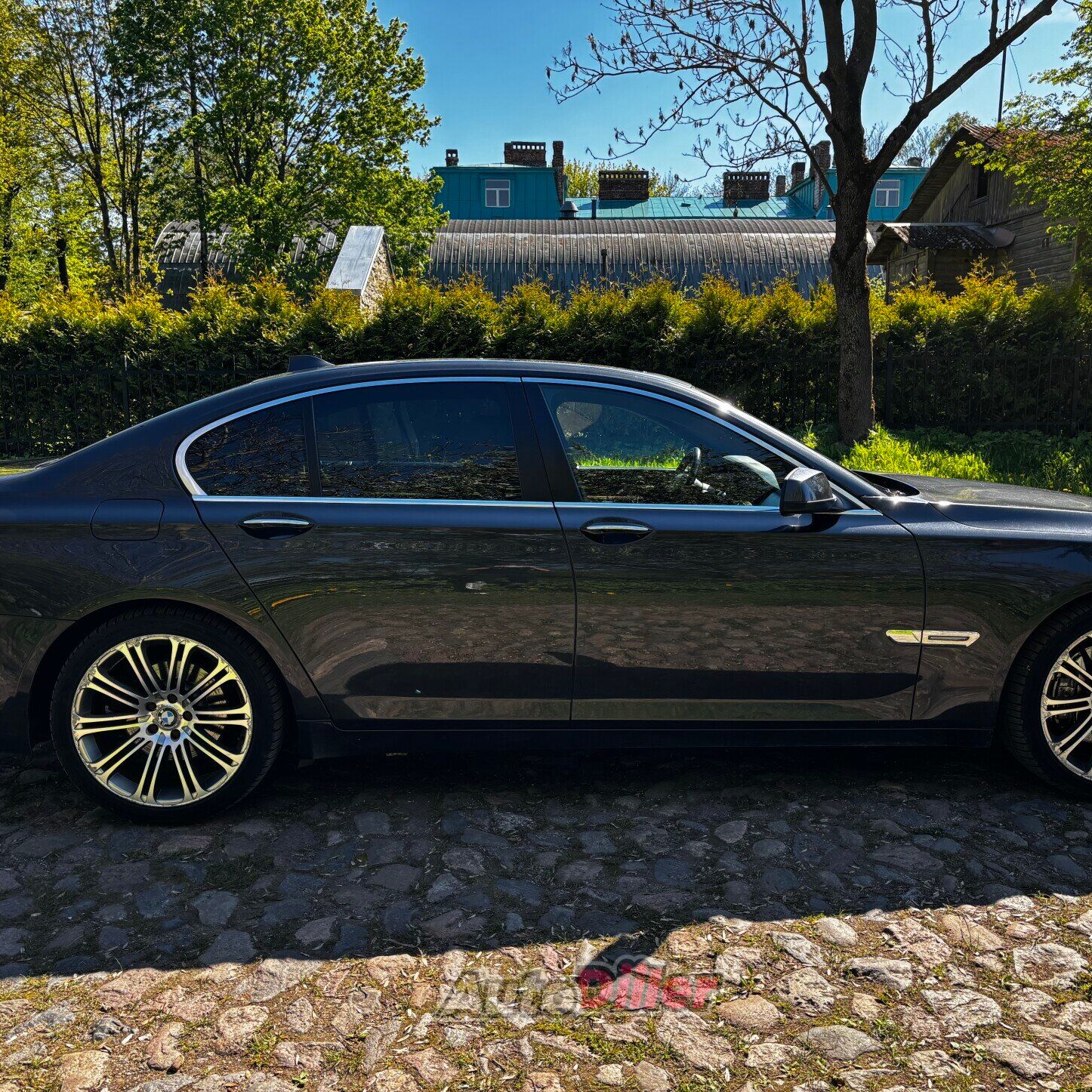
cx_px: 578
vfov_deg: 52.5
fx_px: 1106
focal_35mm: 31
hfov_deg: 52.5
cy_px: 546
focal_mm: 5.96
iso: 50
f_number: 1.6
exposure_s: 1/568
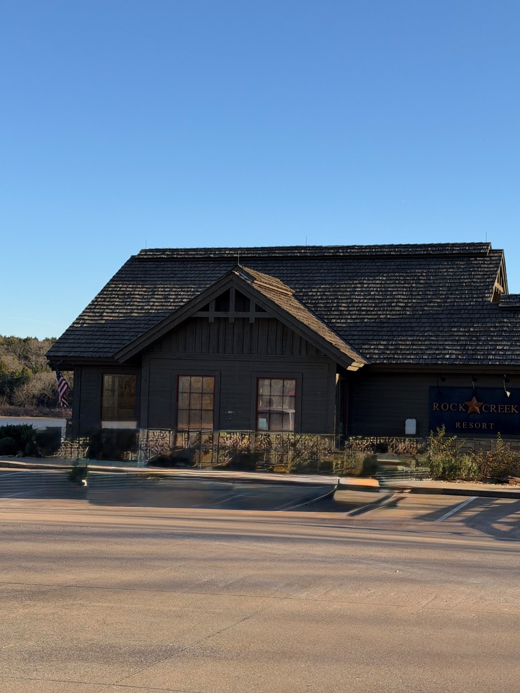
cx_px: 267
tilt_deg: +3.0
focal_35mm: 54
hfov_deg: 27.0
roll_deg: -1.0
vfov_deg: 35.5
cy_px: 327
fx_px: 1081
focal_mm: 6.76
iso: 64
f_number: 1.78
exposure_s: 1/2865
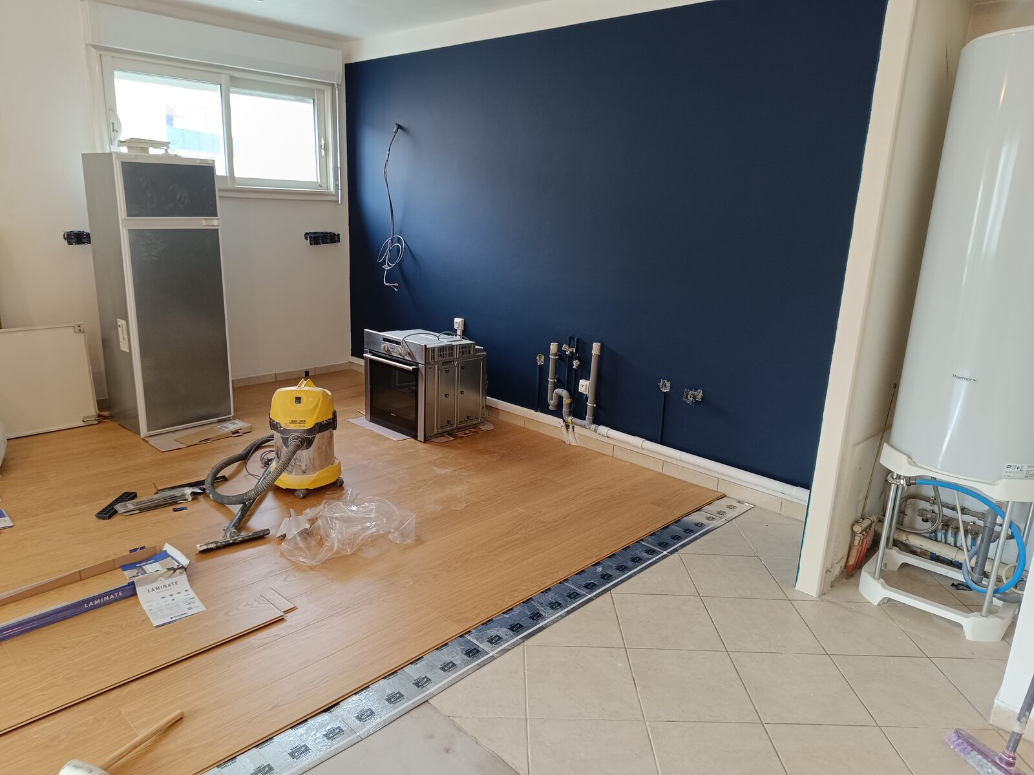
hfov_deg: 71.6
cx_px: 517
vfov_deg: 56.8
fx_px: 717
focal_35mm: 24
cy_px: 388
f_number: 1.88
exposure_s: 1/50.1
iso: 392
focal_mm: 5.59
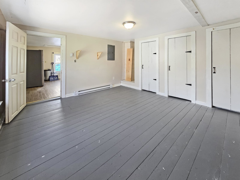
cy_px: 90
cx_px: 120
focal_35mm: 13
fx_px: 90
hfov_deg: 106.2
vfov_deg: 89.9
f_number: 2.2
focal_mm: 2.2
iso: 200
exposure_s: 1/60
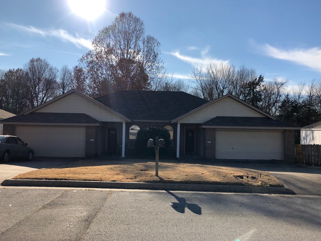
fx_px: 269
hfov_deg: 61.7
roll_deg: -2.8
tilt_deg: +2.6
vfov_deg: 48.2
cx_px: 160
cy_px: 119
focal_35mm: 29
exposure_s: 1/2857
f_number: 1.8
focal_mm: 3.99
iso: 20
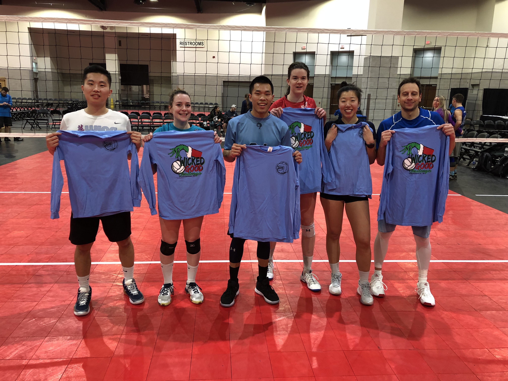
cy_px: 190
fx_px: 411
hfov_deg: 63.4
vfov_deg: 49.7
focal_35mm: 28
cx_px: 254
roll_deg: -0.6
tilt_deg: -11.0
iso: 40
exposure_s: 1/20
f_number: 1.8
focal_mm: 3.99
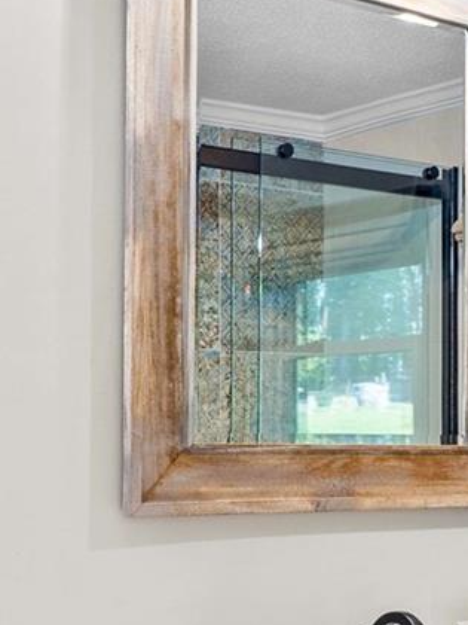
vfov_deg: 25.8
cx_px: 392
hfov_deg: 19.4
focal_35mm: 75
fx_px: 1352
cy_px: 434
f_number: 8
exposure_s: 1/2
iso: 100
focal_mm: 16
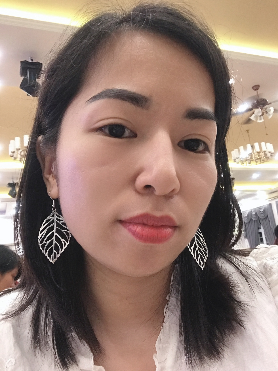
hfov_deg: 44.2
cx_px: 139
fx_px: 343
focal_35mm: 32
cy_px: 186
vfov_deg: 56.8
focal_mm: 2.87
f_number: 2.2
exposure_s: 1/33
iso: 200
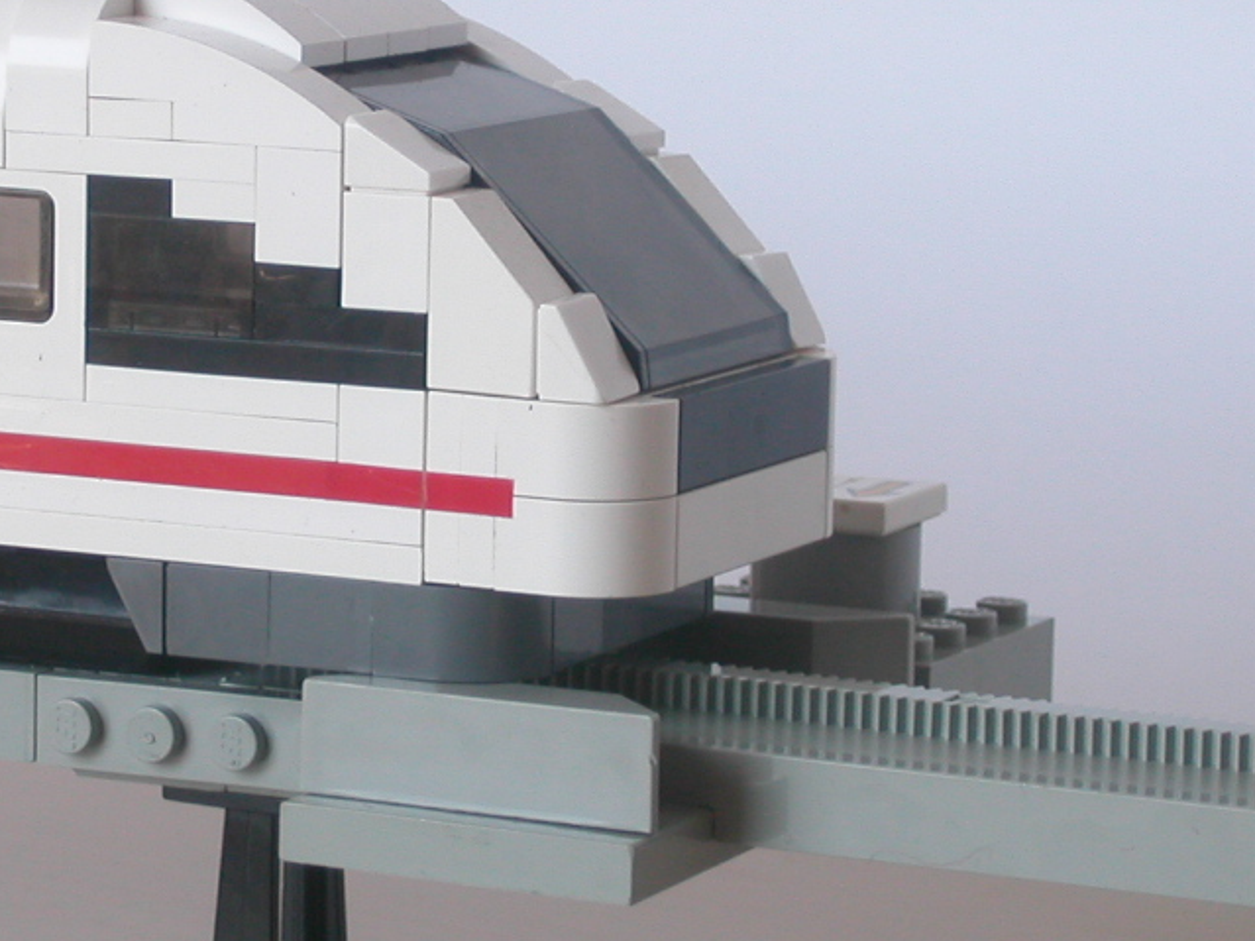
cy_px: 395
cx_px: 481
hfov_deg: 11.1
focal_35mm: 178
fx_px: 6452
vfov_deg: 8.3
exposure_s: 1/39.7
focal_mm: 16.8
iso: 100
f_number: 4.8
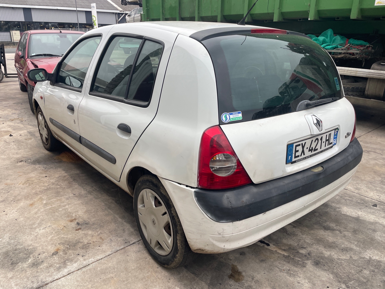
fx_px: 289
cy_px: 144
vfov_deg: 53.1
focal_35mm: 26
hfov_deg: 67.3
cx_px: 192
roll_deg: +0.2
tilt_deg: -20.0
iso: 32
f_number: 1.6
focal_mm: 4.2
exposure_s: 1/373
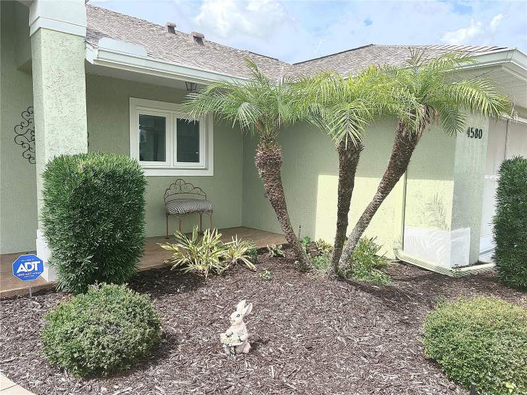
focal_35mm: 26
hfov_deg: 67.3
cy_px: 198
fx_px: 396
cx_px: 264
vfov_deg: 53.1
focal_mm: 5.7
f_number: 1.5
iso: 50
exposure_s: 1/2841
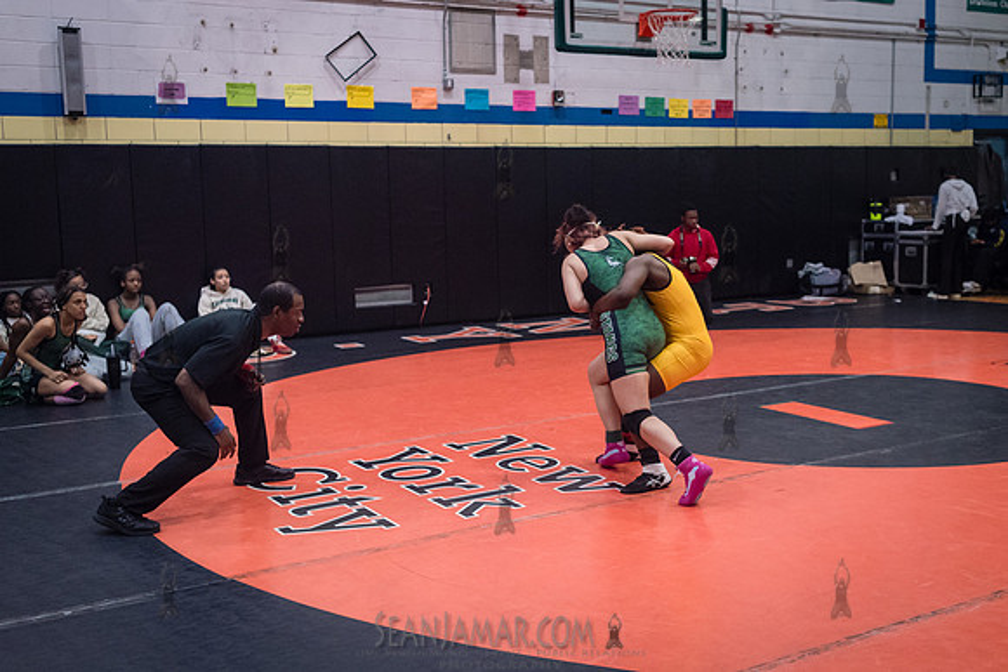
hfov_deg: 46.1
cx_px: 597
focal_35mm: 42
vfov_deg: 31.9
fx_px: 1178
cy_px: 334
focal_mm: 35
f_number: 3.2
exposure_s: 1/400
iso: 5000
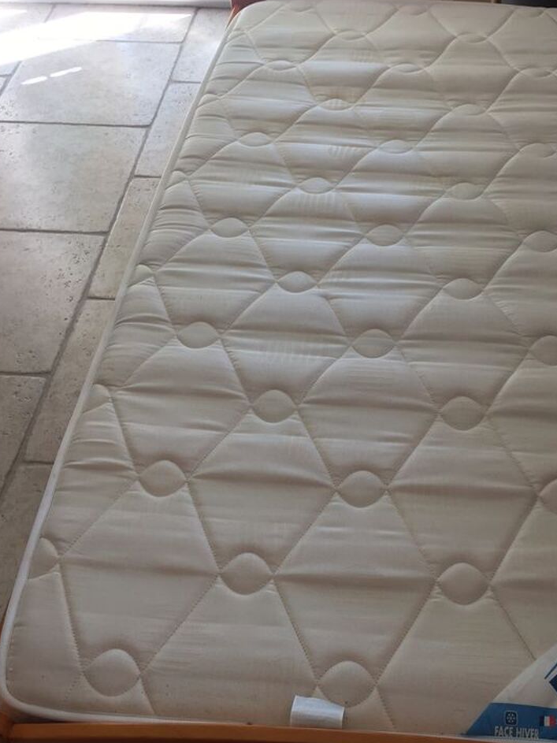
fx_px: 880
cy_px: 417
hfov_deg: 34.9
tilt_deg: -49.9
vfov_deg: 45.7
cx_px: 358
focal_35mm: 41
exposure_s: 1/50
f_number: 2.2
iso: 25
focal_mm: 4.15
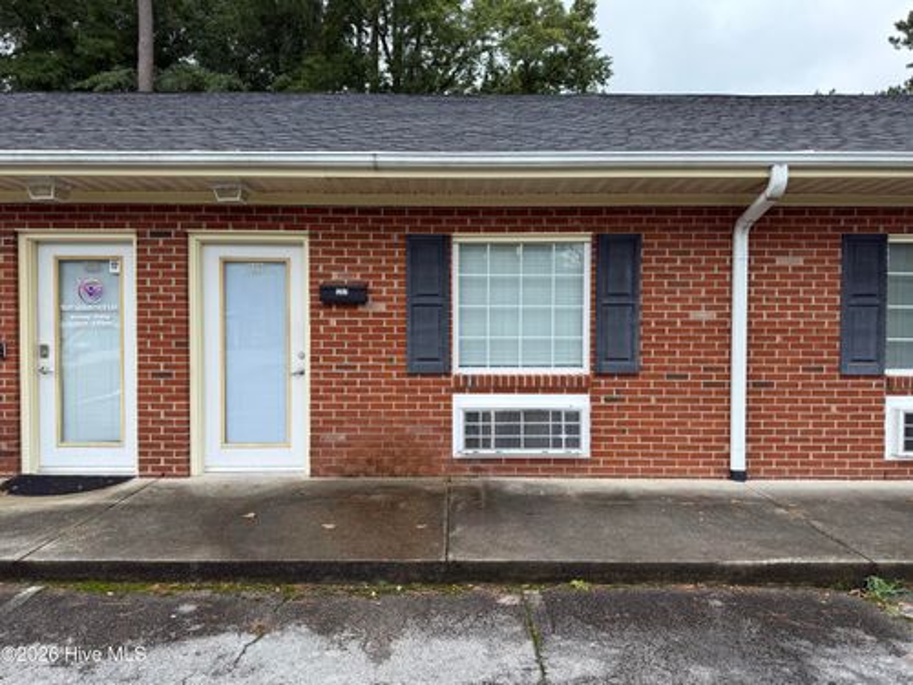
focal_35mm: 24
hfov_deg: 71.6
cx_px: 456
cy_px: 342
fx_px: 633
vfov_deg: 56.8
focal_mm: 6.76
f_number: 1.78
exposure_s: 1/2000
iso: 80
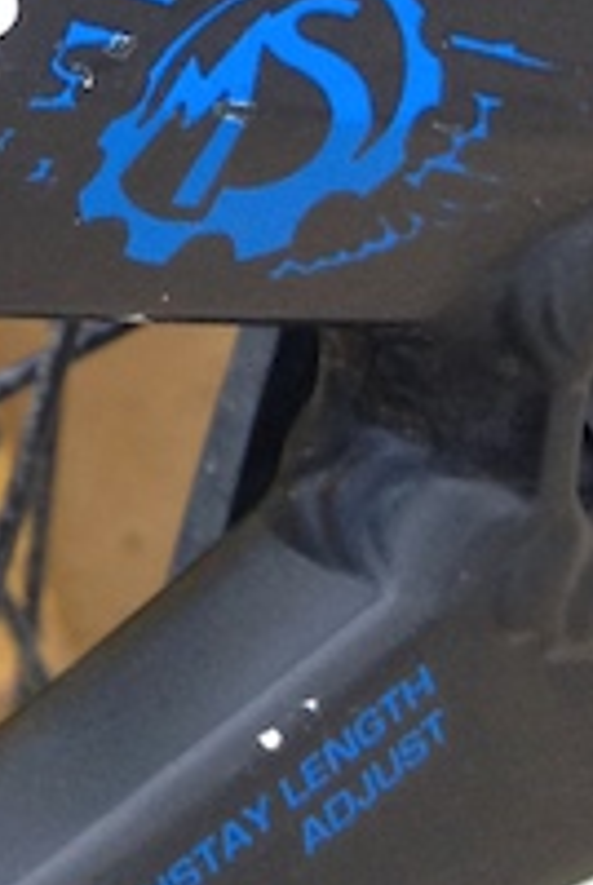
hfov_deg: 7.1
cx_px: -712
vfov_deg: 10.6
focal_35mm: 186
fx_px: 4580
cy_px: -509
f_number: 2.4
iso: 50
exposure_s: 1/40
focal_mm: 4.28
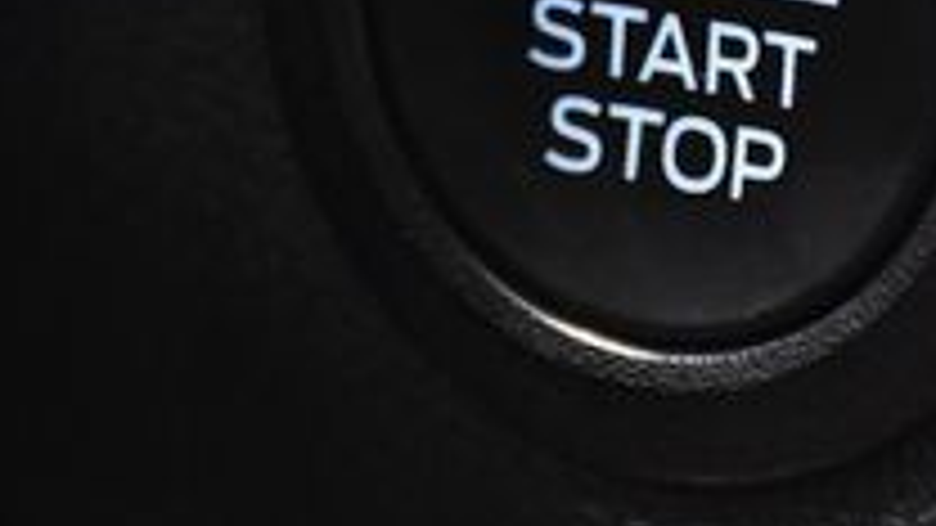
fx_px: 13427
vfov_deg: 2.2
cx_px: 630
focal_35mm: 541
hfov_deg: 4.0
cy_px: 106
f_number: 5.6
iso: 2500
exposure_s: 1/80
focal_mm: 112
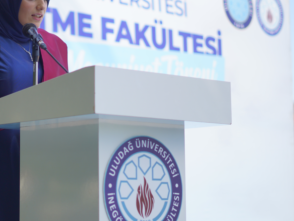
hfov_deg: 18.9
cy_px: 85
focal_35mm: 103
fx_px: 875
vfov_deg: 14.4
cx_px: 58
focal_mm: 50
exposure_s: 1/1600
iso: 100
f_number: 1.8
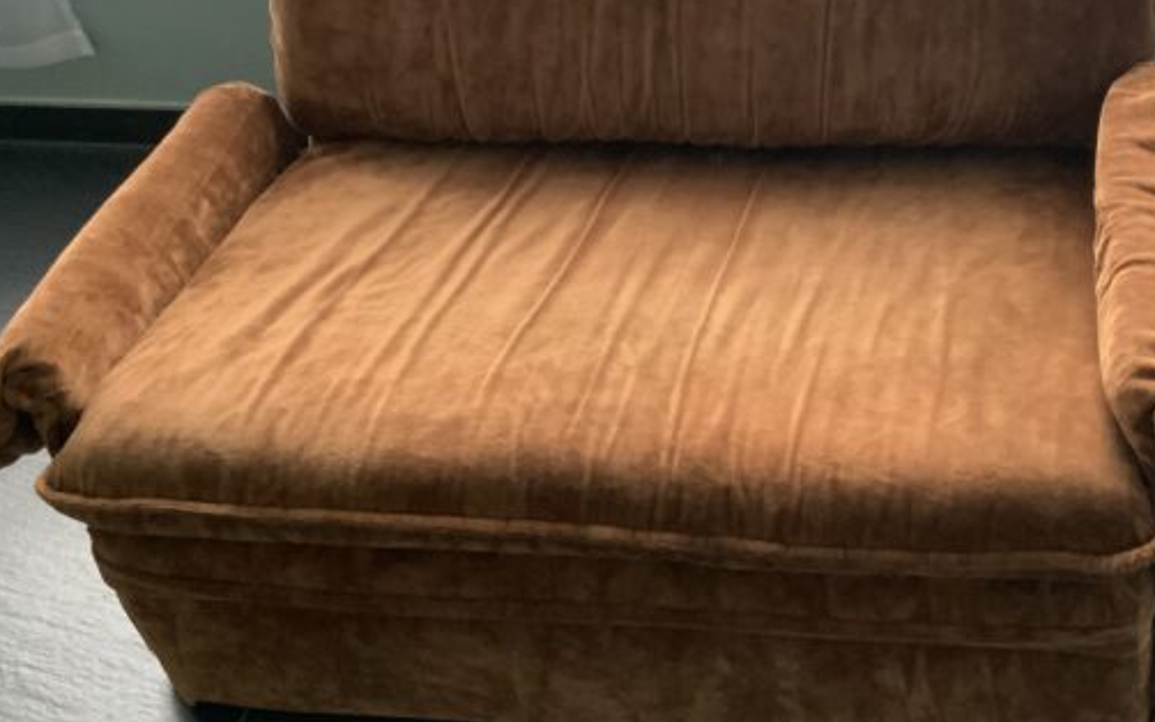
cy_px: 163
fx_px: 1543
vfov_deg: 26.0
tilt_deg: -34.4
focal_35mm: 49
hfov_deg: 40.6
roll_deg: +6.8
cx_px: 764
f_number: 1.8
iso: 320
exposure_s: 1/42
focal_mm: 3
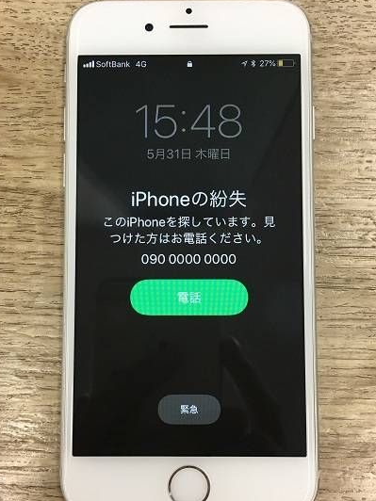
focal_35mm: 33
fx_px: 478
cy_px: 260
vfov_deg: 55.3
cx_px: 189
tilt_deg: -87.0
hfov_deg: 42.9
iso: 40
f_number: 2.2
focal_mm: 4.15
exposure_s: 1/30
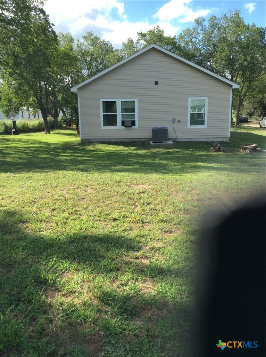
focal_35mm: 32
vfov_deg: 56.9
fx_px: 329
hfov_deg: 44.0
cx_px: 133
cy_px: 178
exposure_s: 1/596
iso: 32
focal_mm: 3.3
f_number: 2.4
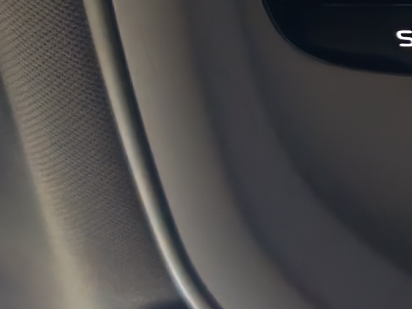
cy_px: 26
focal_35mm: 139
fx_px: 1654
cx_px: 751
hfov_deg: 12.8
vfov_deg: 10.6
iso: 729
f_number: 1.9
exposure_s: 1/100
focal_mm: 6.12
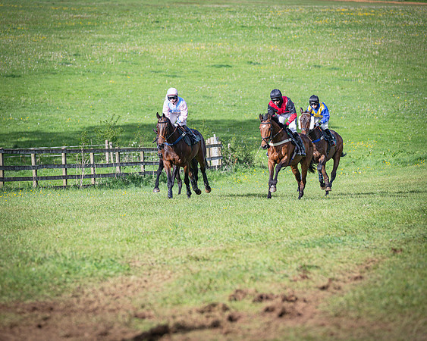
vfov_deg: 7.6
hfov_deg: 9.5
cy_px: 170
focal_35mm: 203
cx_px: 214
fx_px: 2561
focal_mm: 180
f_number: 4
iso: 400
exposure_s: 1/4000
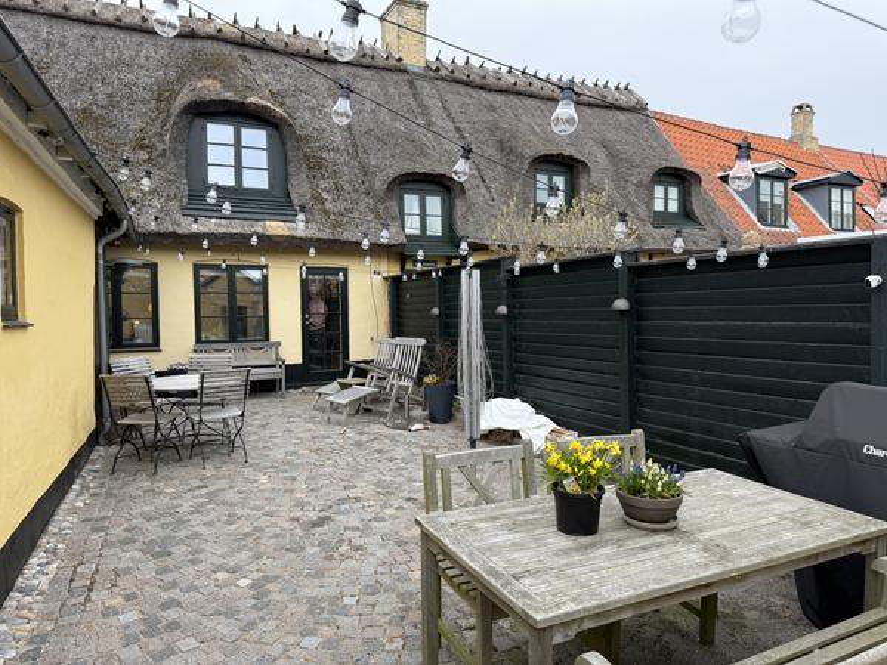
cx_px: 444
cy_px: 332
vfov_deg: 56.8
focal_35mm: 24
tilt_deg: -2.3
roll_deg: +0.9
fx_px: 615
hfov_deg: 71.6
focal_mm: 6.76
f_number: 1.78
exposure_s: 1/473
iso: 100
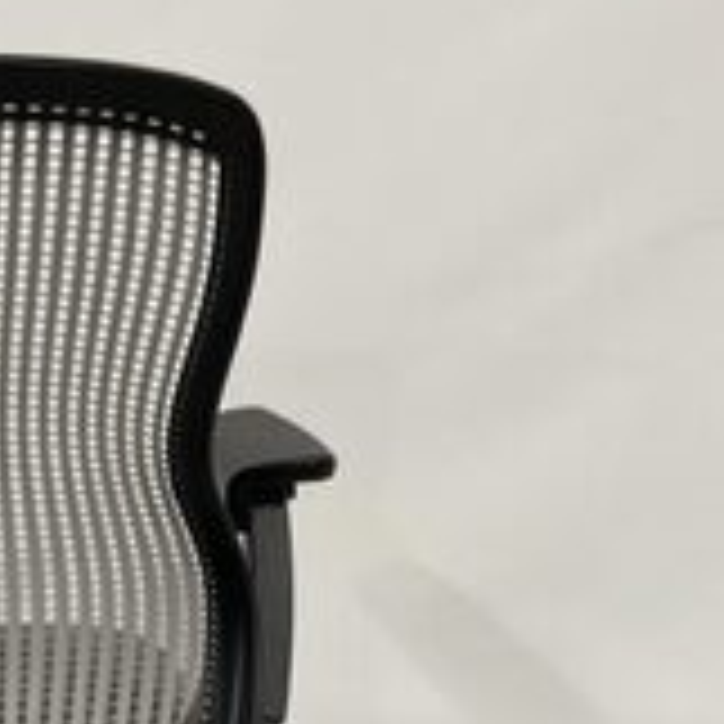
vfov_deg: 20.7
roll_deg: -1.5
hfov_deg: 20.4
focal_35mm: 80
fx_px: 1893
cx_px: -126
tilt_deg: -20.0
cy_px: 785
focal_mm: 3
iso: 100
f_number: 1.8
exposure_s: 1/60
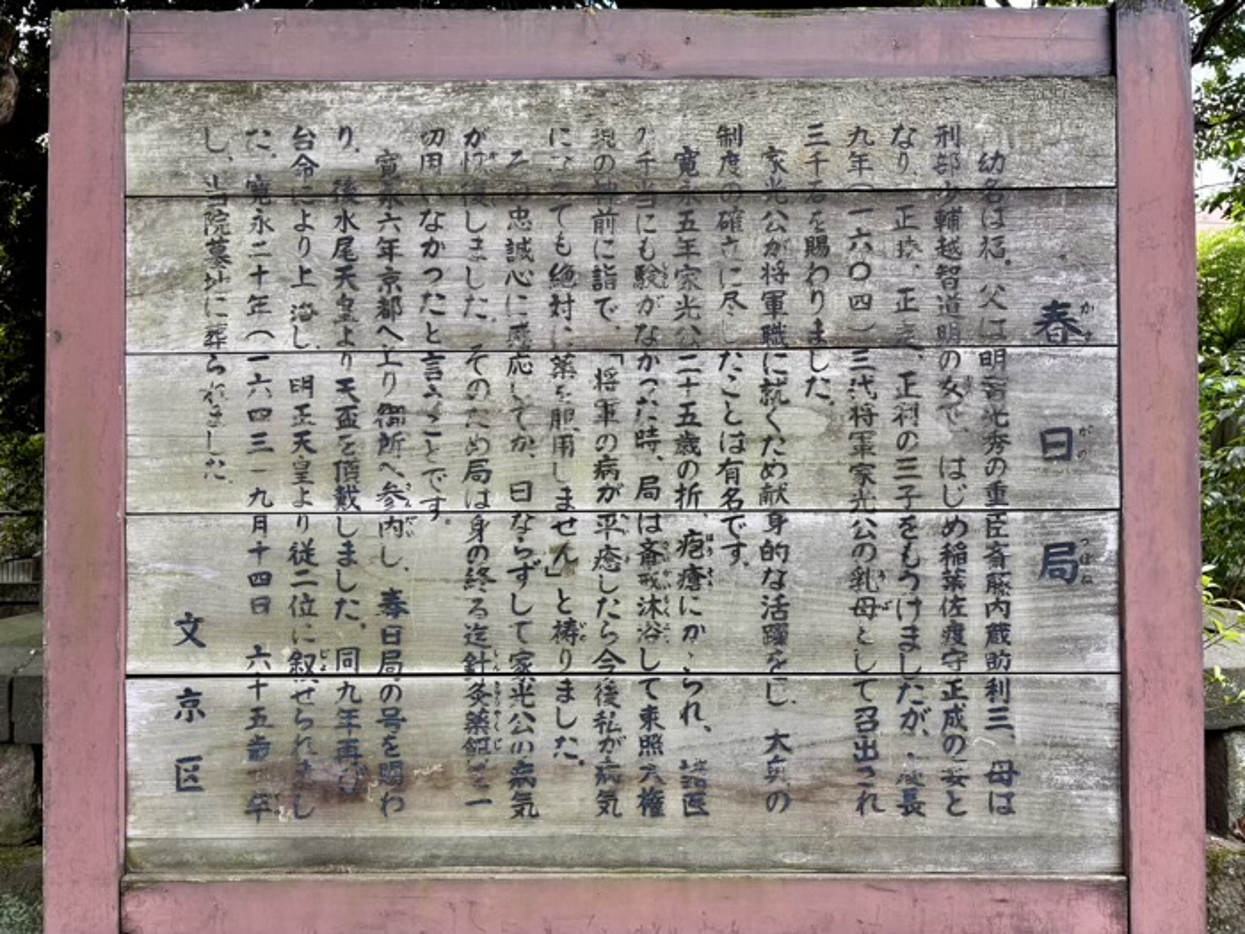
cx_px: 622
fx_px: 935
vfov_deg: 53.1
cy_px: 467
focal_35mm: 26
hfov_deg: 67.3
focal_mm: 5.96
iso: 64
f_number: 1.6
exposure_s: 1/121
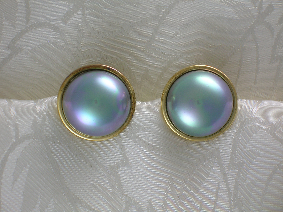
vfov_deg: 14.9
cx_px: 142
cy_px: 106
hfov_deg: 19.8
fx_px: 809
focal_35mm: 99
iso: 50
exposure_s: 1/16.7
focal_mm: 16.4
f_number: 4.8
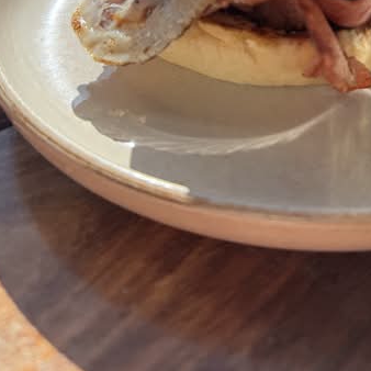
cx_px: 290
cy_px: -25
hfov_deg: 35.7
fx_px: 558
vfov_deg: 32.8
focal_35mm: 46
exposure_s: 1/2604
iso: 80
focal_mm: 6.76
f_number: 1.78
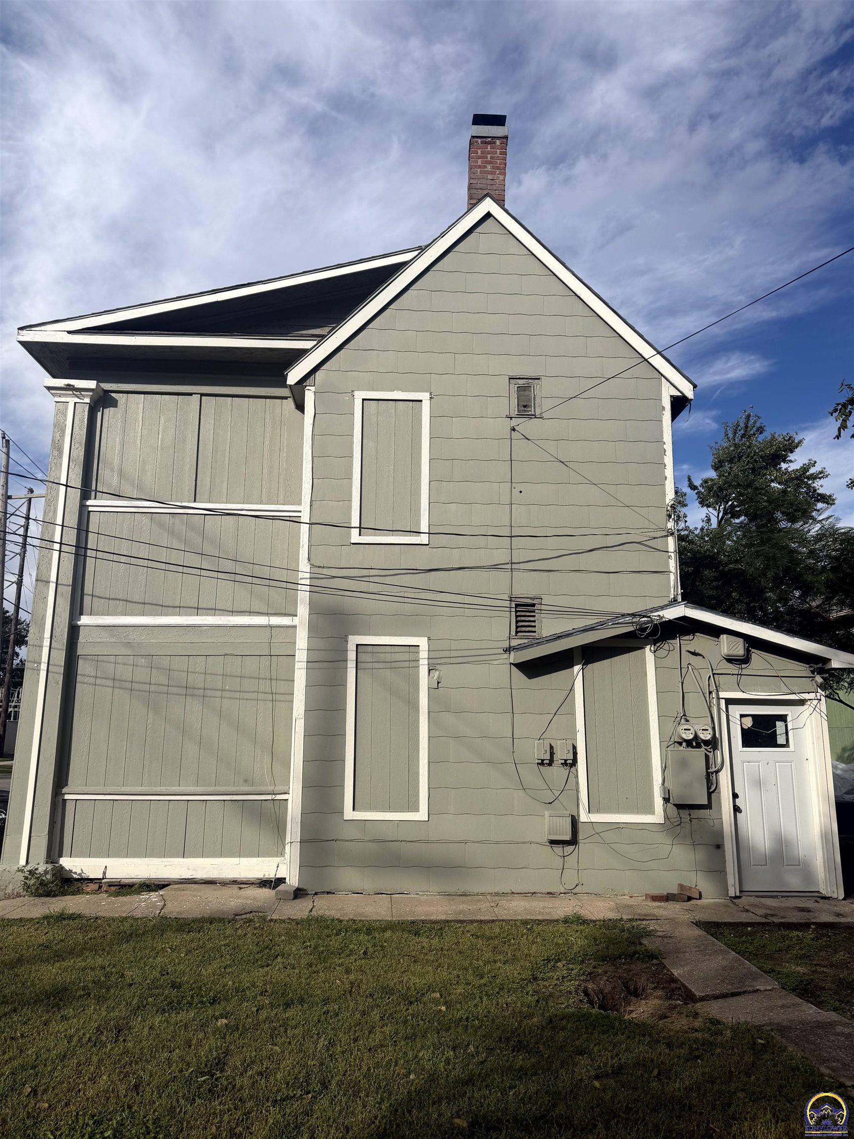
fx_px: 789
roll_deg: -0.8
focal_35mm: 24
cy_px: 570
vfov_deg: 71.6
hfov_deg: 56.8
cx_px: 427
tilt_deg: +11.4
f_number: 1.78
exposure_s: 1/6711
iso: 80
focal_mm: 6.76
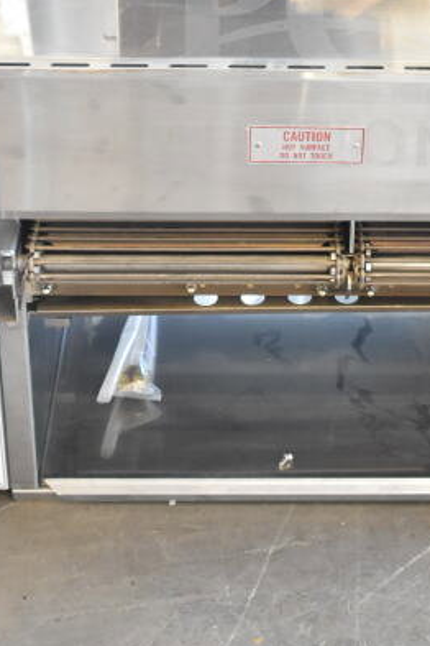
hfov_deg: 15.6
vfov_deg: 22.7
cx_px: 325
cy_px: 51
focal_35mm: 87
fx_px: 1562
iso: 1600
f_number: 4
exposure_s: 1/50
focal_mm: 25
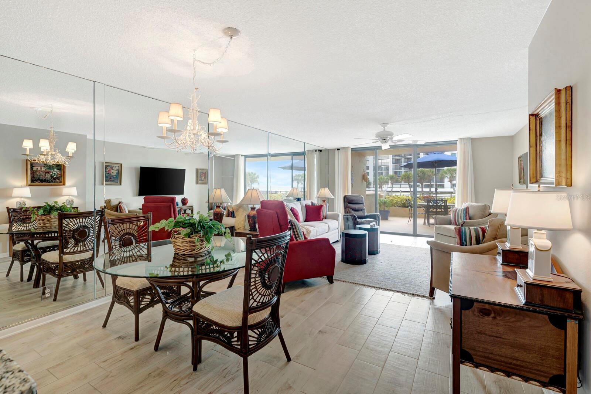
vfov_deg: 72.7
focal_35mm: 16
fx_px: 268
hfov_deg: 95.7
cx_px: 296
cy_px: 197
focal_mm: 16.3
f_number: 6.3
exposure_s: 1/30
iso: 200
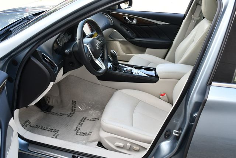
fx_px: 236
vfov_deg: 36.9
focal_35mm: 36
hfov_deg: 53.1
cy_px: 79
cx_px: 118
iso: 400
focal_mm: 18
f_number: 4
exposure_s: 1/250
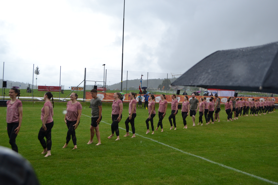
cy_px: 92
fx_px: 278
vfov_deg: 36.9
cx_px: 139
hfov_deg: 53.1
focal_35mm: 36
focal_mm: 24
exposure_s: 1/1250
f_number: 5
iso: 400
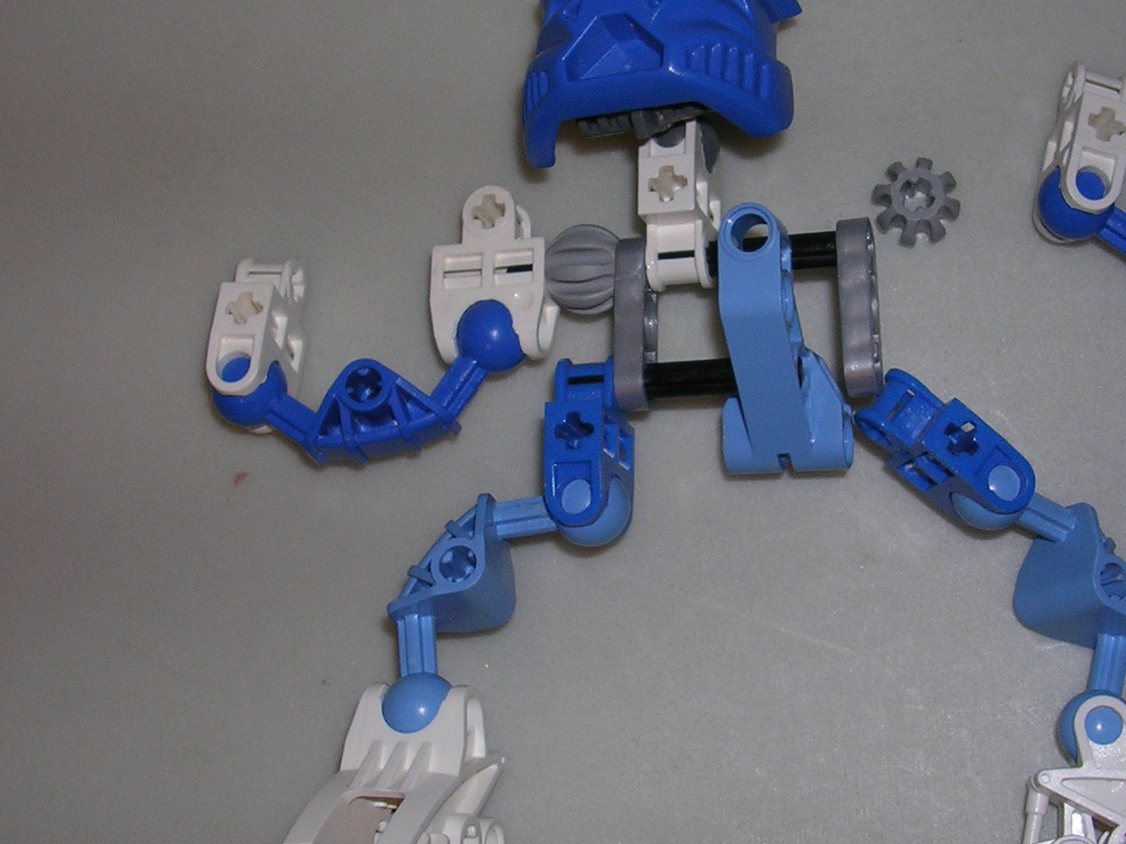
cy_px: 359
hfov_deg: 31.6
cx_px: 651
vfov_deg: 24.0
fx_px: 1984
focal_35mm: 61
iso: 50
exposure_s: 1/60.1
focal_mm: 5.8
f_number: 2.8
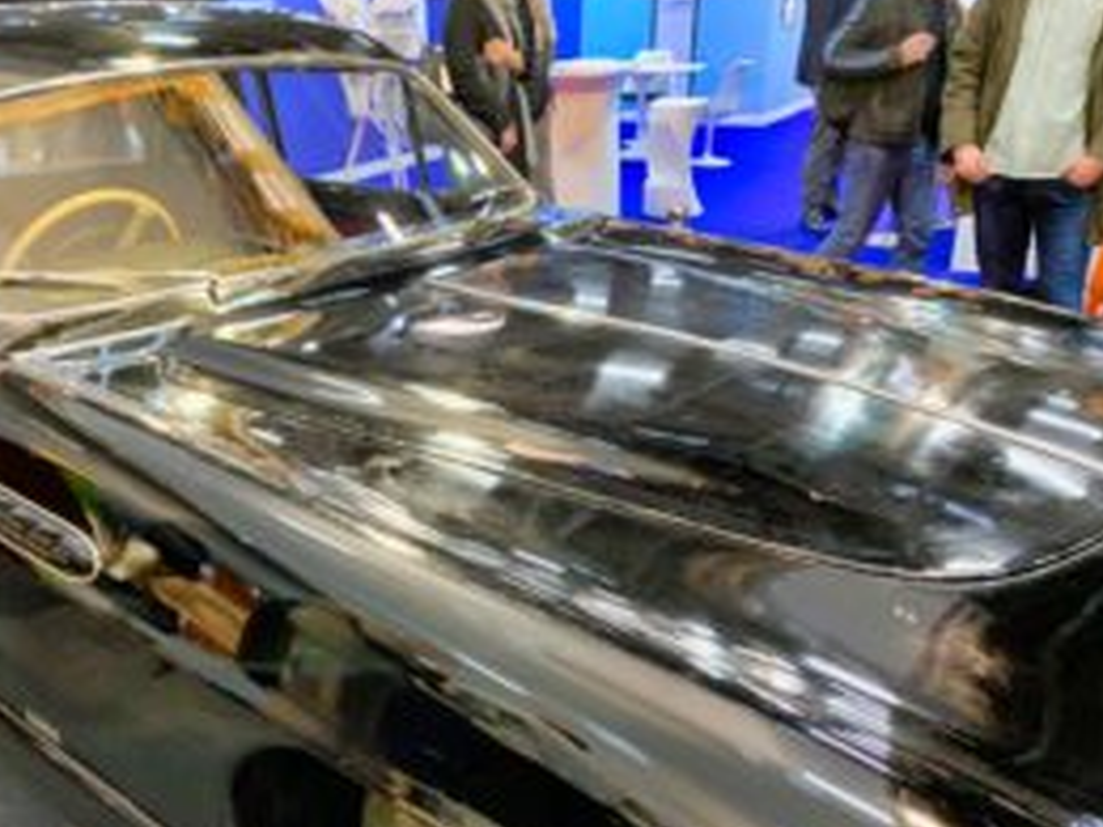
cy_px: 547
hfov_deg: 50.6
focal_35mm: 36
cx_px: 386
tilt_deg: -25.4
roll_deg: +1.7
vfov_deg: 39.2
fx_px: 1147
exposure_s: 1/50
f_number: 1.8
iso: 320
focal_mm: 4.25
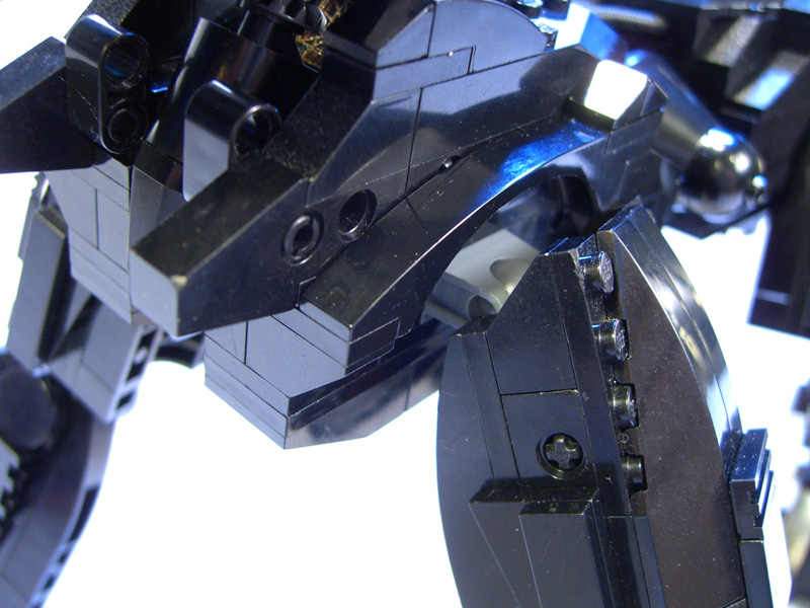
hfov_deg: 49.0
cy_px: 304
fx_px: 889
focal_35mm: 38
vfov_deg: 37.7
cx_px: 405
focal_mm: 7.9
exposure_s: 1/13
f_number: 2.8
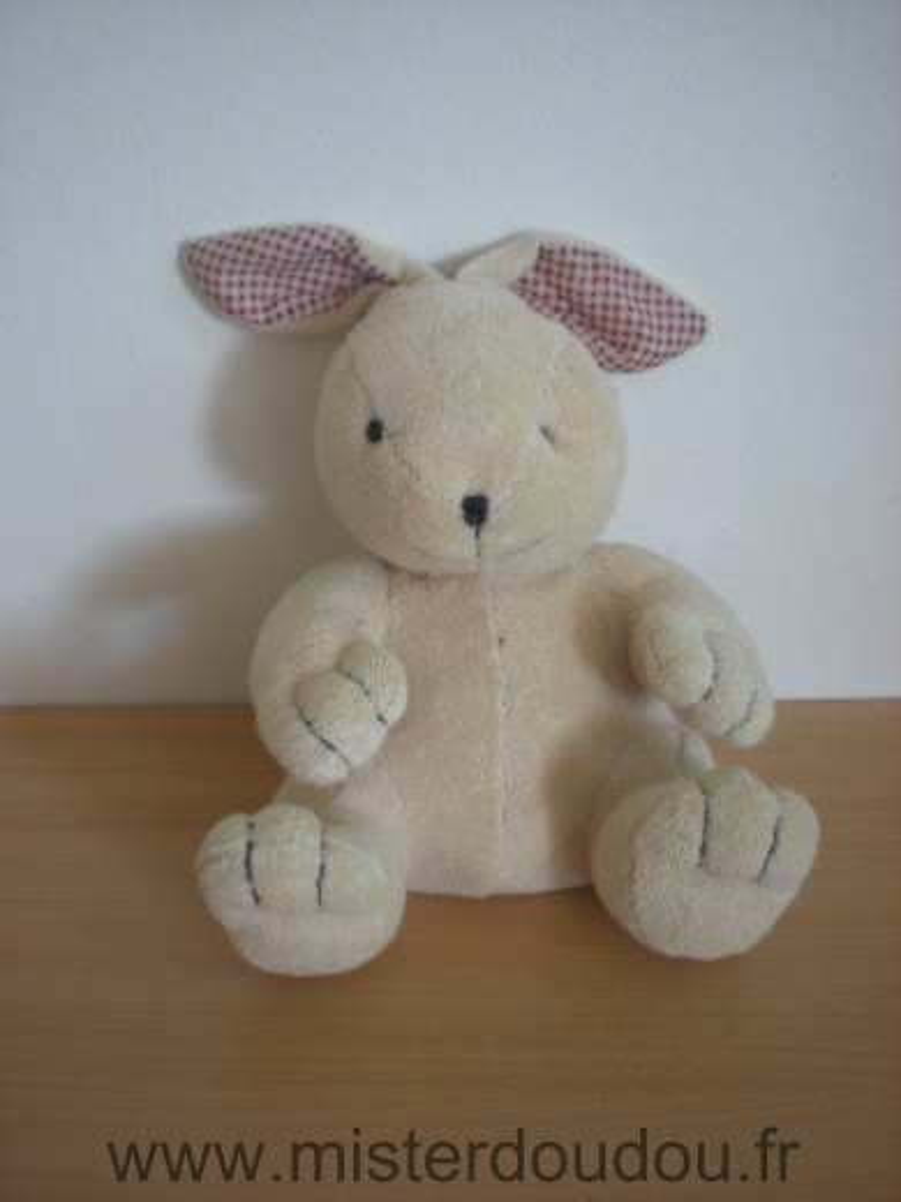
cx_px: 450
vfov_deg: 49.0
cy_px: 601
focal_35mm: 38
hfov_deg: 37.7
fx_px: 1319
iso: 200
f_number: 3.1
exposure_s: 1/21.4
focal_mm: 6.3
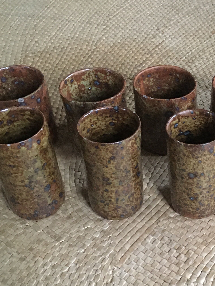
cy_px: 167
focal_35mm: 58
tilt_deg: -42.1
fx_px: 480
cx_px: 185
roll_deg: +1.2
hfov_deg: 24.6
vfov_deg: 33.2
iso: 500
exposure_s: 1/17
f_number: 2.2
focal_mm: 4.15
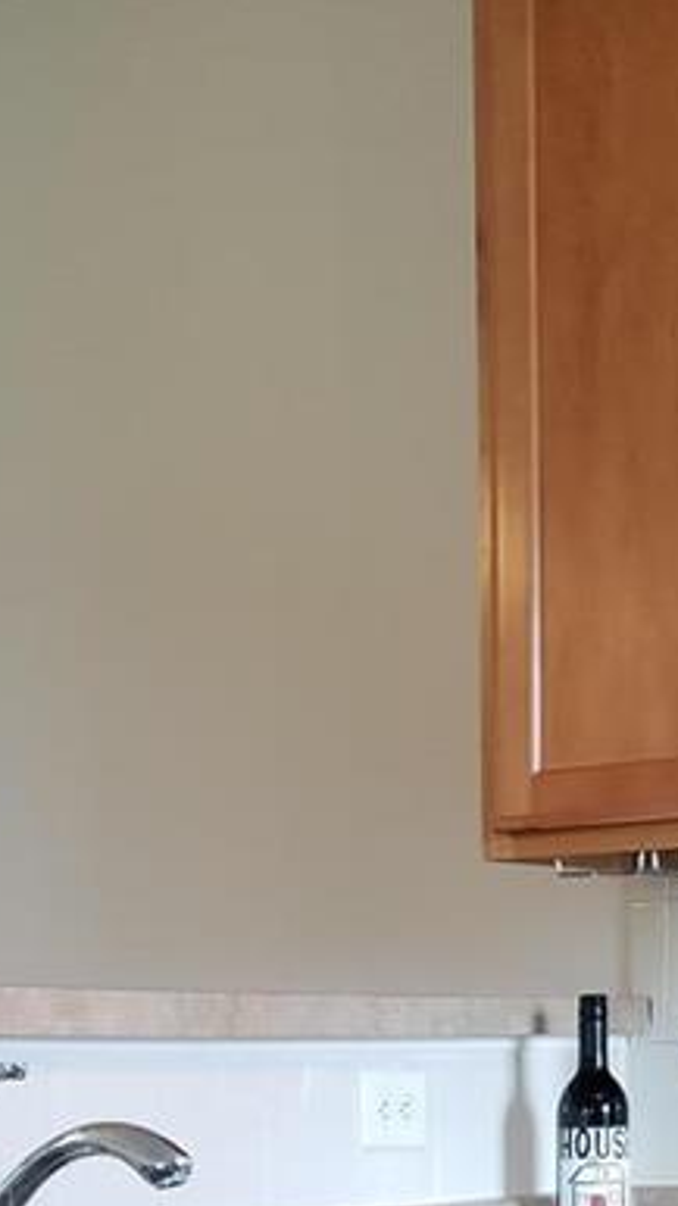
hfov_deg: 13.7
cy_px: 1562
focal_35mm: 88
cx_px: 356
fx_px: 2814
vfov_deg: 21.8
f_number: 1.7
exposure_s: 1/60
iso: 64
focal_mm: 4.2
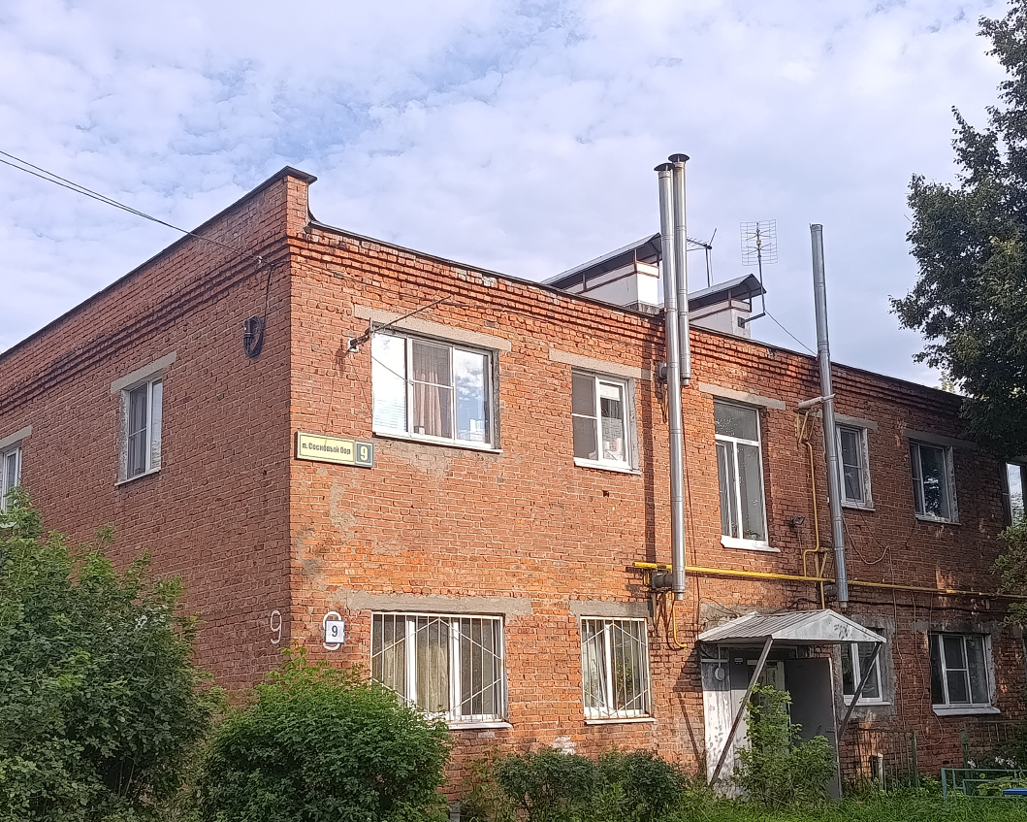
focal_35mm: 42
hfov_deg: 43.8
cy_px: 453
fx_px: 1276
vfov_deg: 35.6
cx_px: 529
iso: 50
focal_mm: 6.11
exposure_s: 1/360
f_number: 1.7
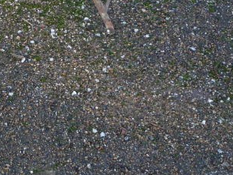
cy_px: -50
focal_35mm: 99
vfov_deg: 14.3
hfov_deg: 17.8
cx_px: -112
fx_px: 666
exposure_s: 1/60
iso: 100
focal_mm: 5.2
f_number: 3.3
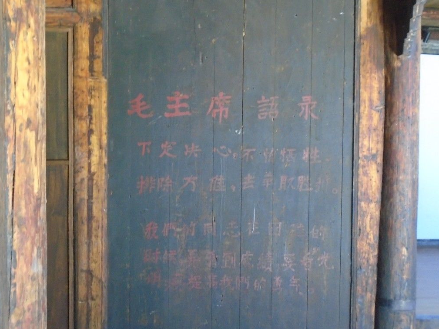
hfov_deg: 43.8
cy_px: 158
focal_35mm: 43
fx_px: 545
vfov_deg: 33.6
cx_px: 210
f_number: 3.5
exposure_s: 1/20
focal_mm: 5.5
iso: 400
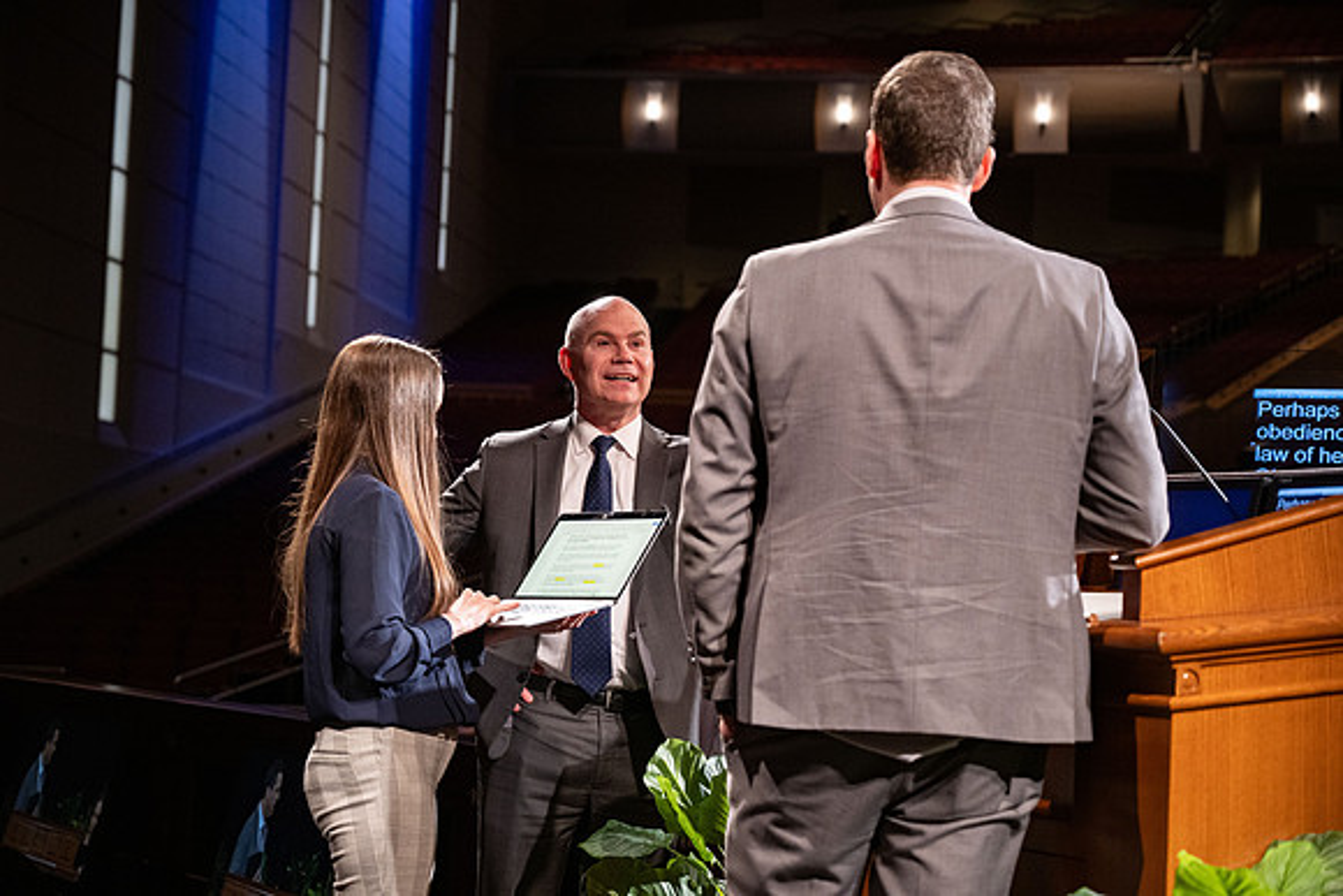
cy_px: 448
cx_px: 672
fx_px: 2612
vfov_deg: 19.5
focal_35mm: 70
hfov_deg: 28.8
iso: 1250
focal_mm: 70
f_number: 4
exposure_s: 1/125
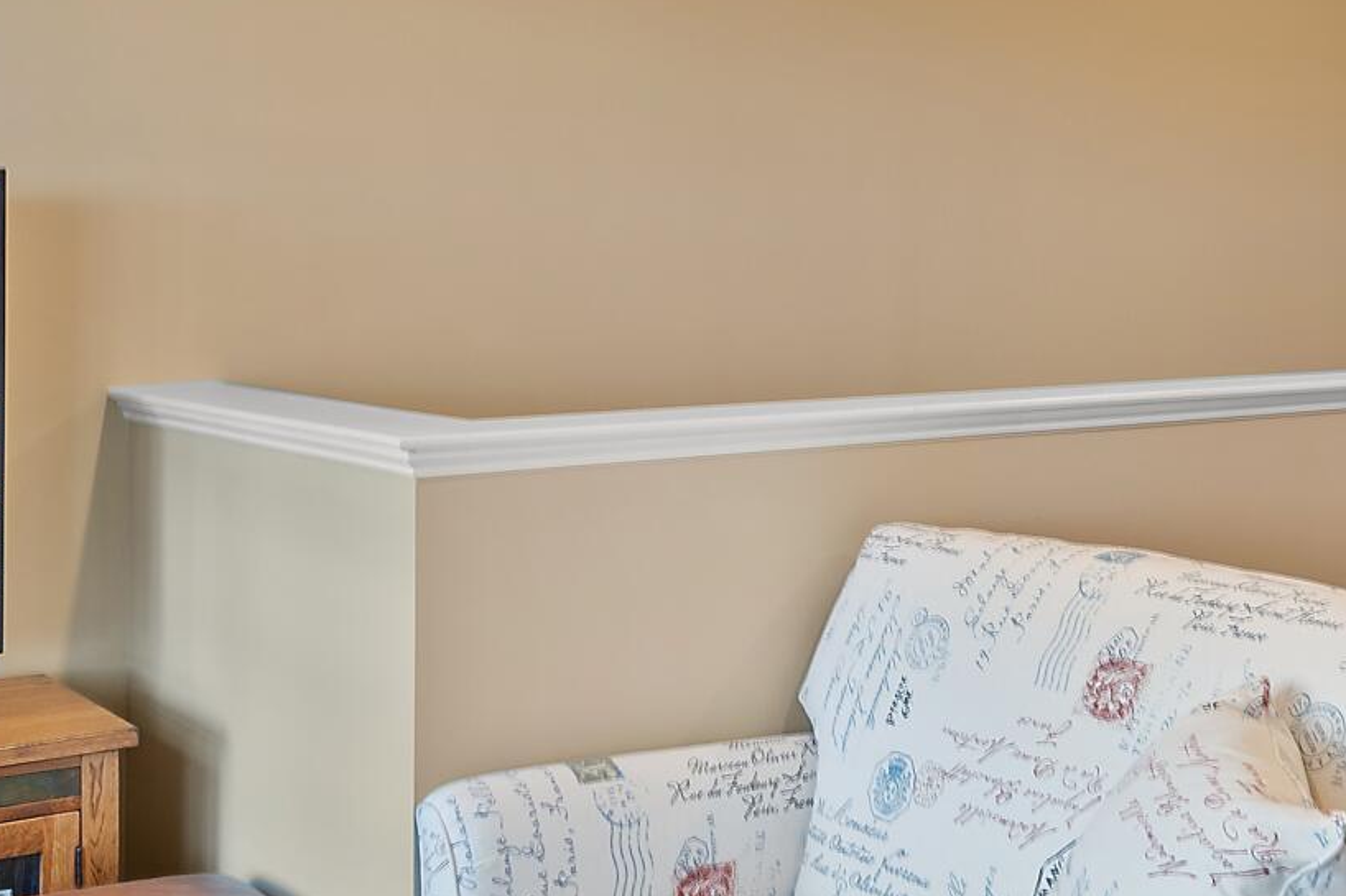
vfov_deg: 24.3
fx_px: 2056
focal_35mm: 55
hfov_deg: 35.6
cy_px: 204
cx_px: 972
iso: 100
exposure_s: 1/2
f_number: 4.5
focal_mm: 10
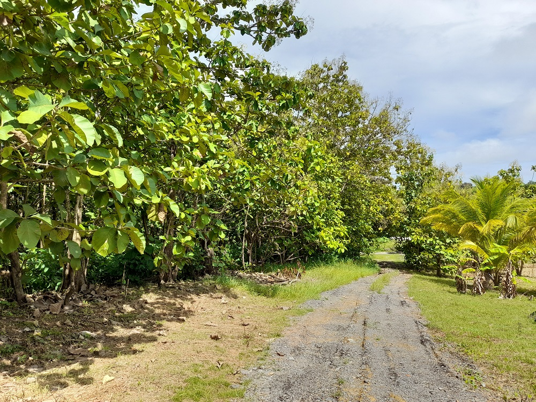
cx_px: 268
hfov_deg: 69.4
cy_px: 201
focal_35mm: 25
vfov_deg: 54.9
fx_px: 387
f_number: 2
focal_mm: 4.6
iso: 20
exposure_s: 1/581
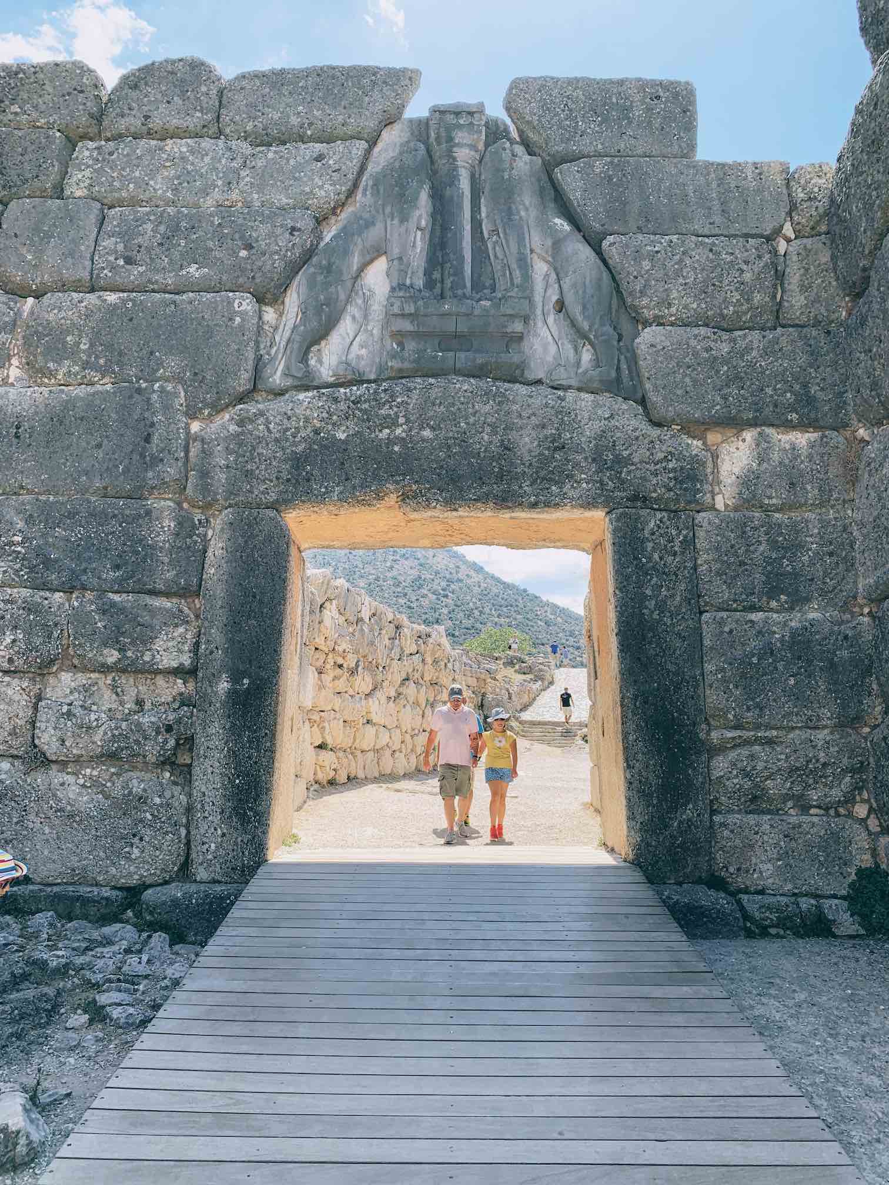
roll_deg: +0.0
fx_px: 890
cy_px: 592
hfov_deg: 53.1
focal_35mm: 26
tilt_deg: +12.6
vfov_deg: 67.3
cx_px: 444
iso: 25
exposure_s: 1/919
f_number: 1.8
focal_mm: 4.25
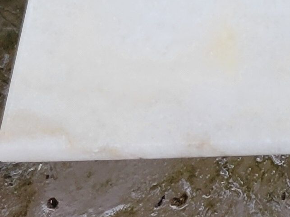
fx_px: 1365
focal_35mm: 163
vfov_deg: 8.5
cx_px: 830
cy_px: -243
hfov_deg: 9.7
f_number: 1.8
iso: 80
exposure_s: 1/120
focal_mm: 5.4
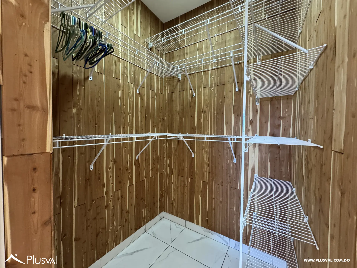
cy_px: 134
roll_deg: -0.3
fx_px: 144
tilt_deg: -1.7
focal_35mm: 14
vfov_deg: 85.7
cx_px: 178
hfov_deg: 102.1
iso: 400
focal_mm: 2.22
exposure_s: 1/60
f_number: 2.2
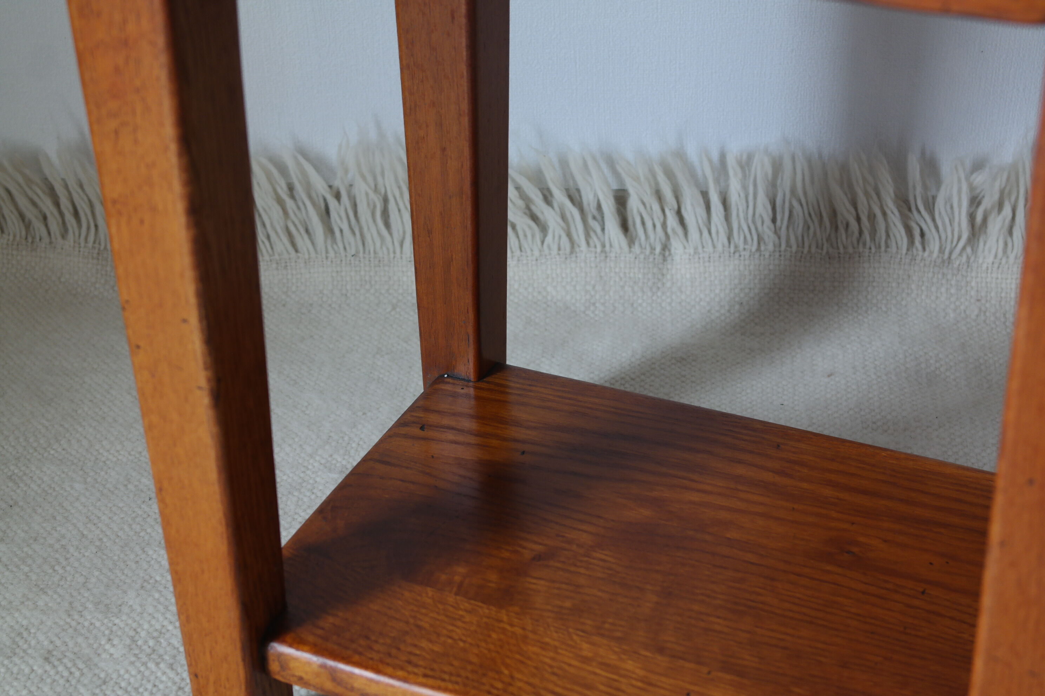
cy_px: 348
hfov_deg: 29.2
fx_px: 2003
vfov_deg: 19.7
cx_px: 522
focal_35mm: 69
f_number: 5.6
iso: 400
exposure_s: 1/25
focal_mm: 45
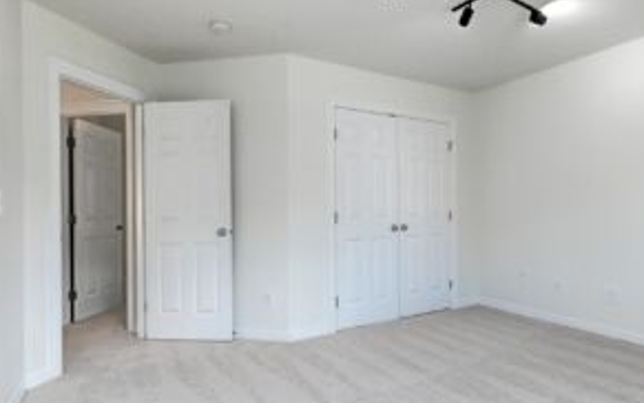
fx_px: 369
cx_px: 374
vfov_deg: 57.2
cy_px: 218
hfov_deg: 81.6
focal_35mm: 21
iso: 3200
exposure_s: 1/60
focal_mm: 10
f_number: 11
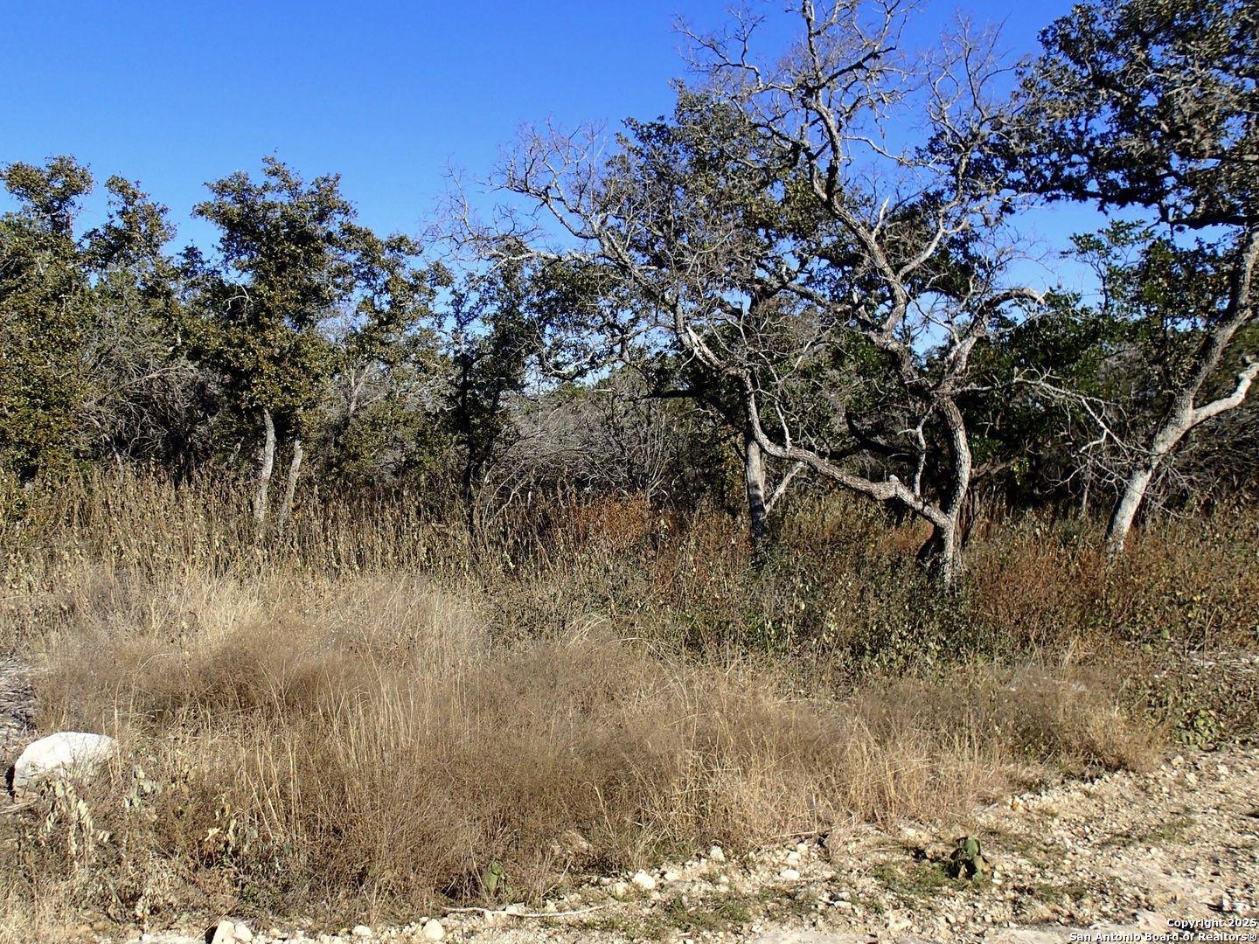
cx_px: 630
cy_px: 472
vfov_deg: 54.9
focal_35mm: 25
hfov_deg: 69.4
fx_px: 909
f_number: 8
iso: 100
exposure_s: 1/160
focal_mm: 4.5
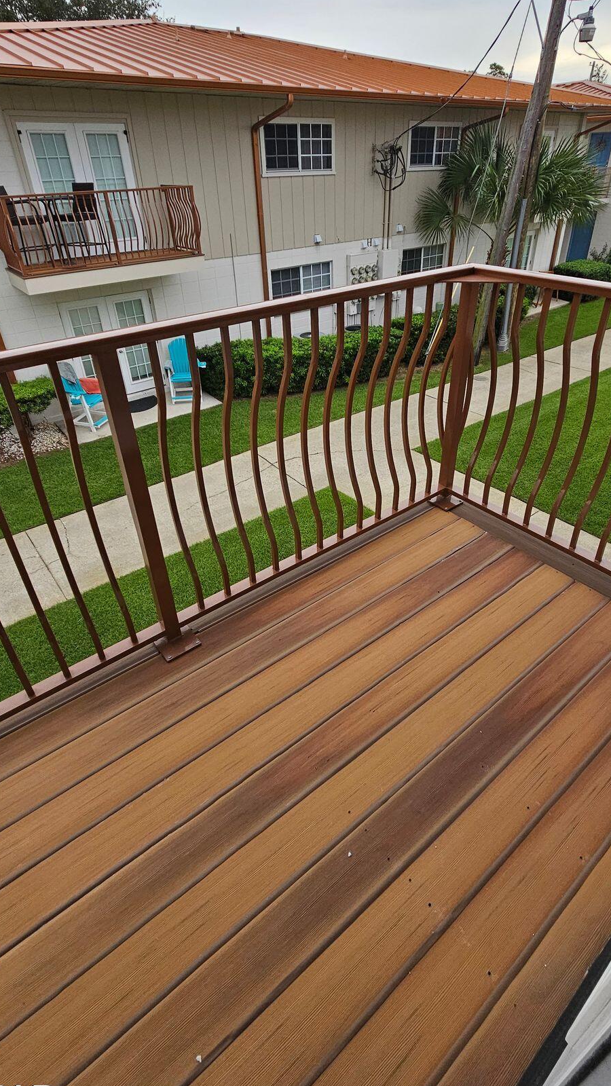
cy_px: 506
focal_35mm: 17
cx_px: 327
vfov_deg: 95.8
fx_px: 490
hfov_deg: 63.8
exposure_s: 1/1000
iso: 80
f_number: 2.2
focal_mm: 2.2
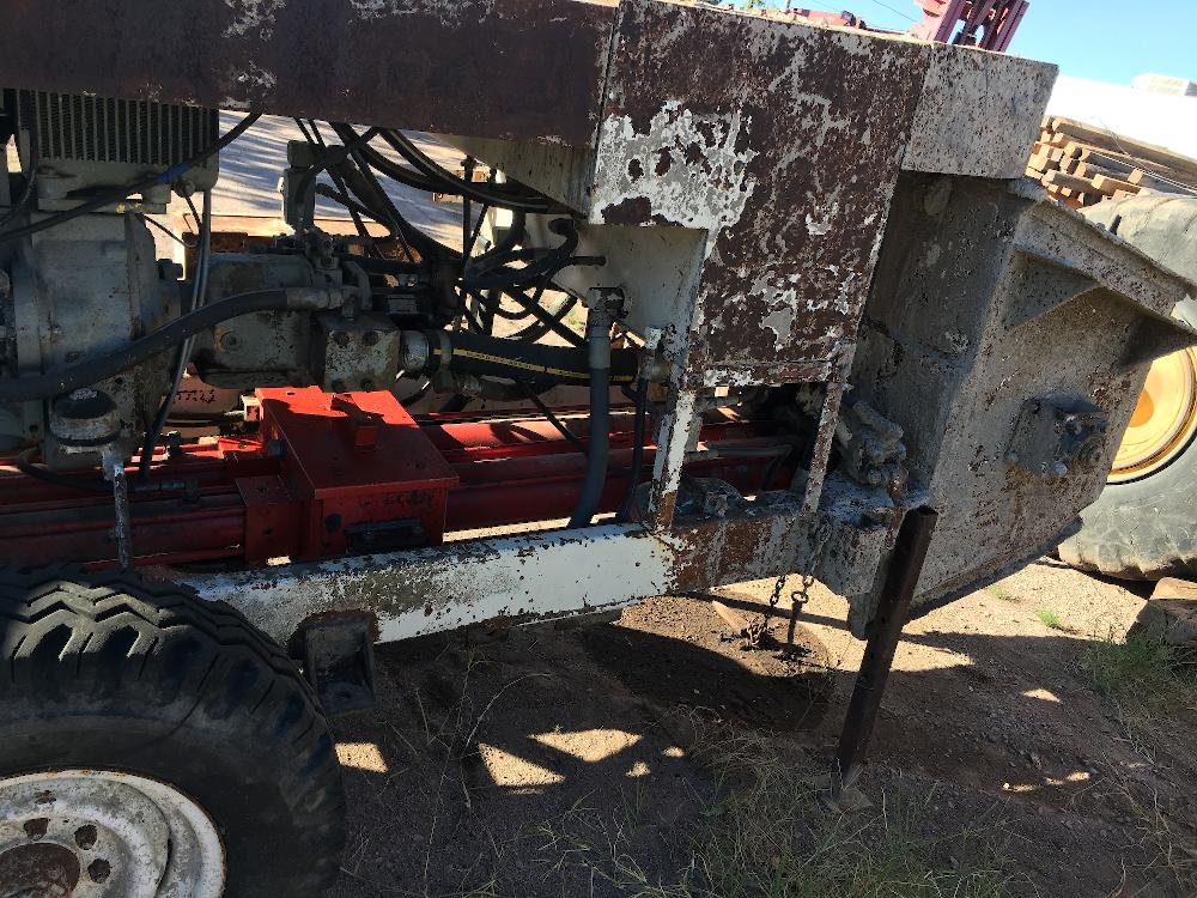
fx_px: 1003
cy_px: 449
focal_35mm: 29
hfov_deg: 61.7
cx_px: 598
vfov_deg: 48.2
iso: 25
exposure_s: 1/306
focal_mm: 4.15
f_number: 2.2
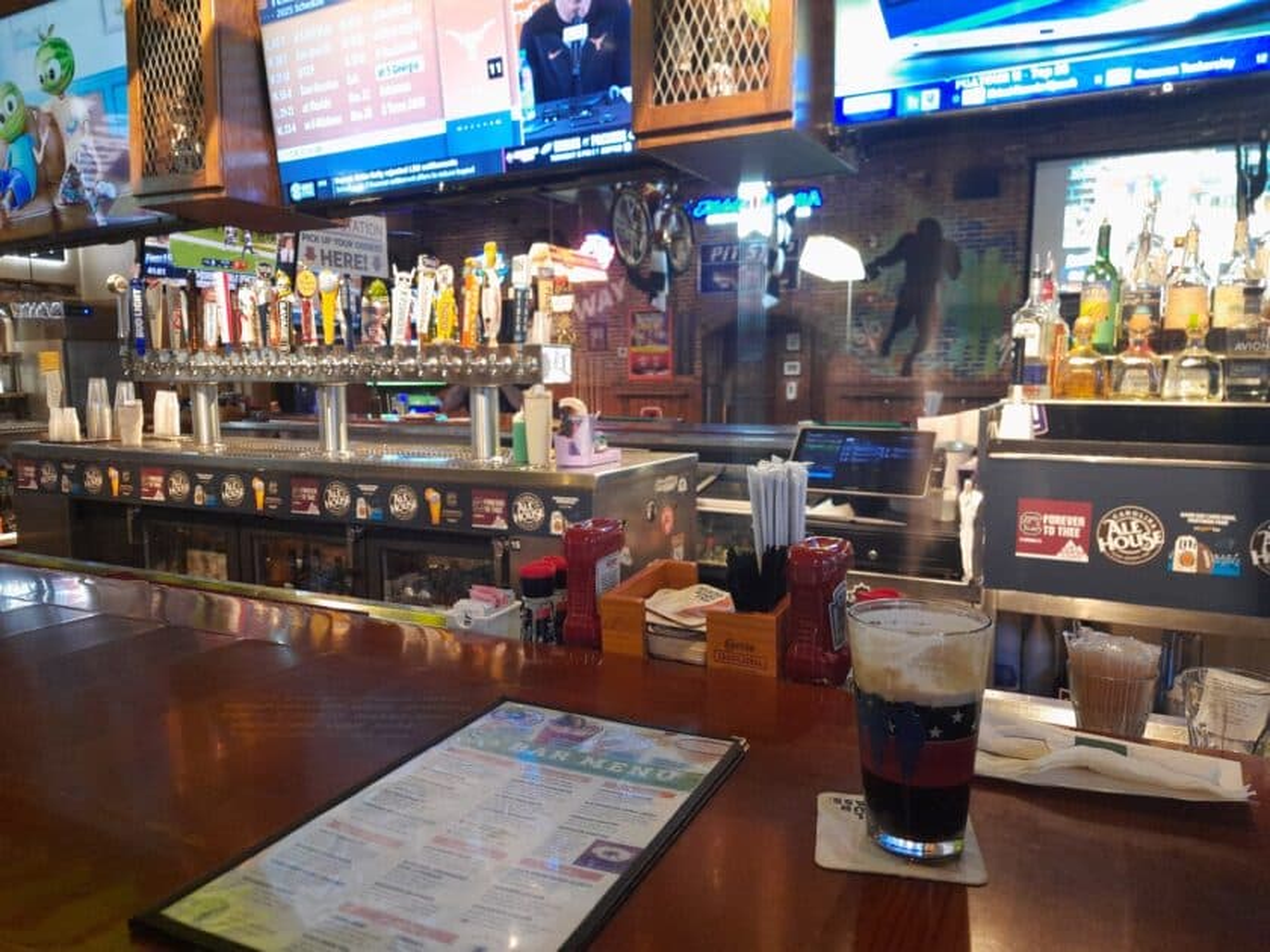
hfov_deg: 71.6
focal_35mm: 24
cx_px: 635
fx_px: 881
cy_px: 476
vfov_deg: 56.8
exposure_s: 1/24
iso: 640
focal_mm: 5.23
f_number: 1.8
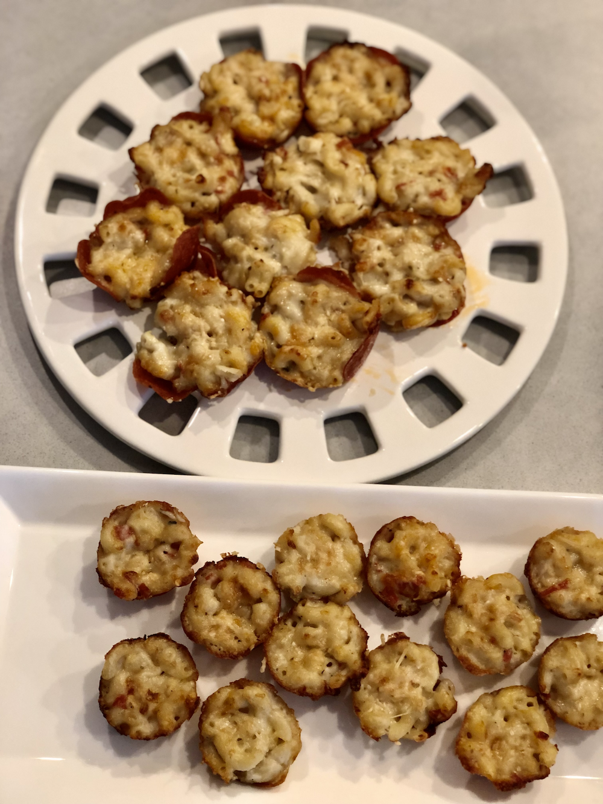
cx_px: 302
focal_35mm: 52
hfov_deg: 28.0
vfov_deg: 36.8
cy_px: 402
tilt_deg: -67.2
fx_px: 1208
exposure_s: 1/30
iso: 100
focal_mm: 6
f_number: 2.4
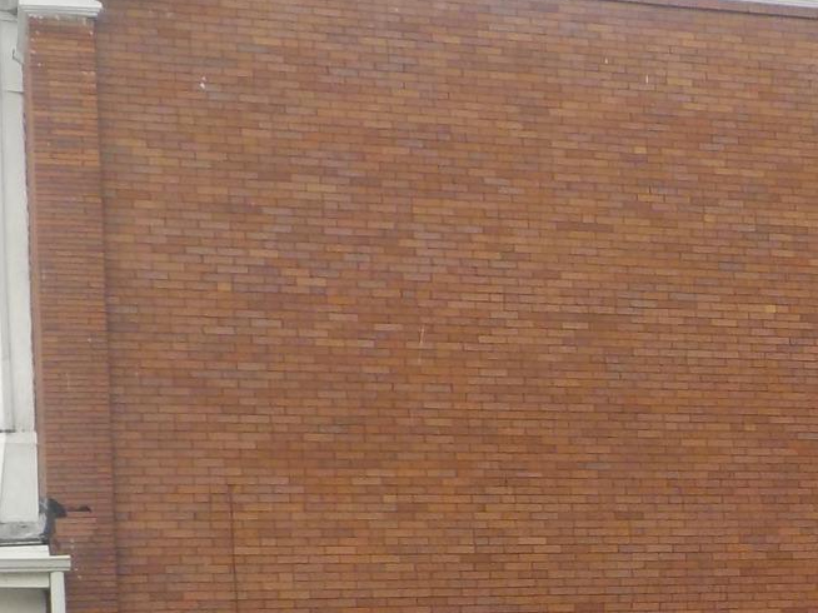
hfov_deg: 19.8
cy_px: 573
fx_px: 2220
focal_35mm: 94
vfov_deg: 15.5
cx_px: 938
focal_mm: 4.1
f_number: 3.3
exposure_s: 1/800
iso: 125
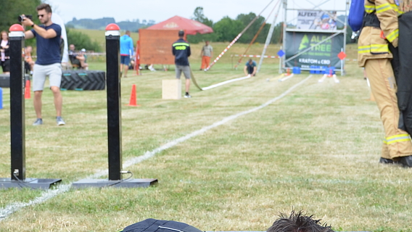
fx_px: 1180
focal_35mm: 108
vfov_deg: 11.2
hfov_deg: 19.8
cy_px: 172
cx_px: 229
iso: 125
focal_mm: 24
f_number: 3.8
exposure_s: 1/500
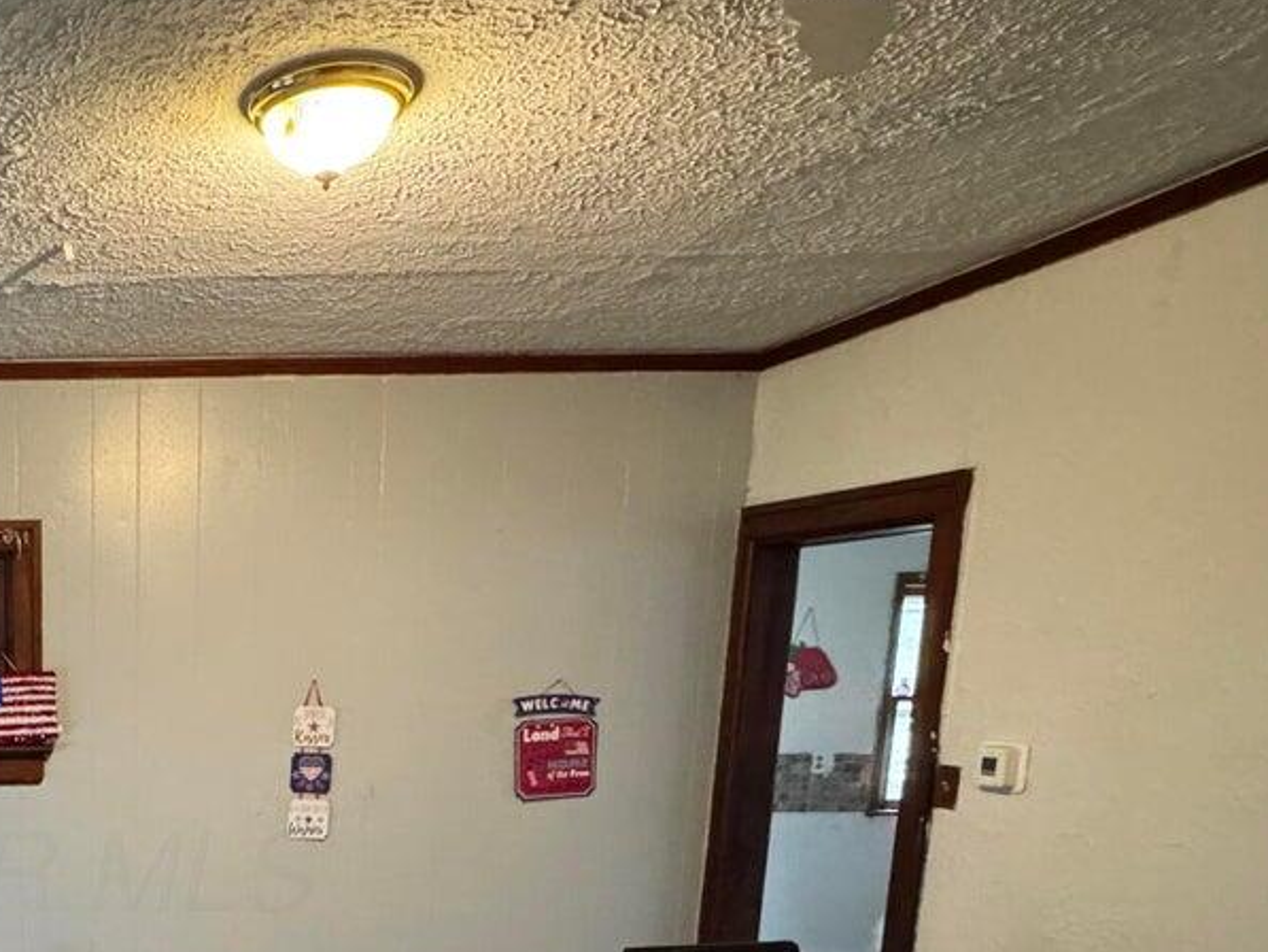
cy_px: 869
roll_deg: +0.6
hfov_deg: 47.9
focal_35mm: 32
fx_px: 1172
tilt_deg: -11.2
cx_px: 24
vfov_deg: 40.6
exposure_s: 1/40
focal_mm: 2.22
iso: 1000
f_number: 2.2
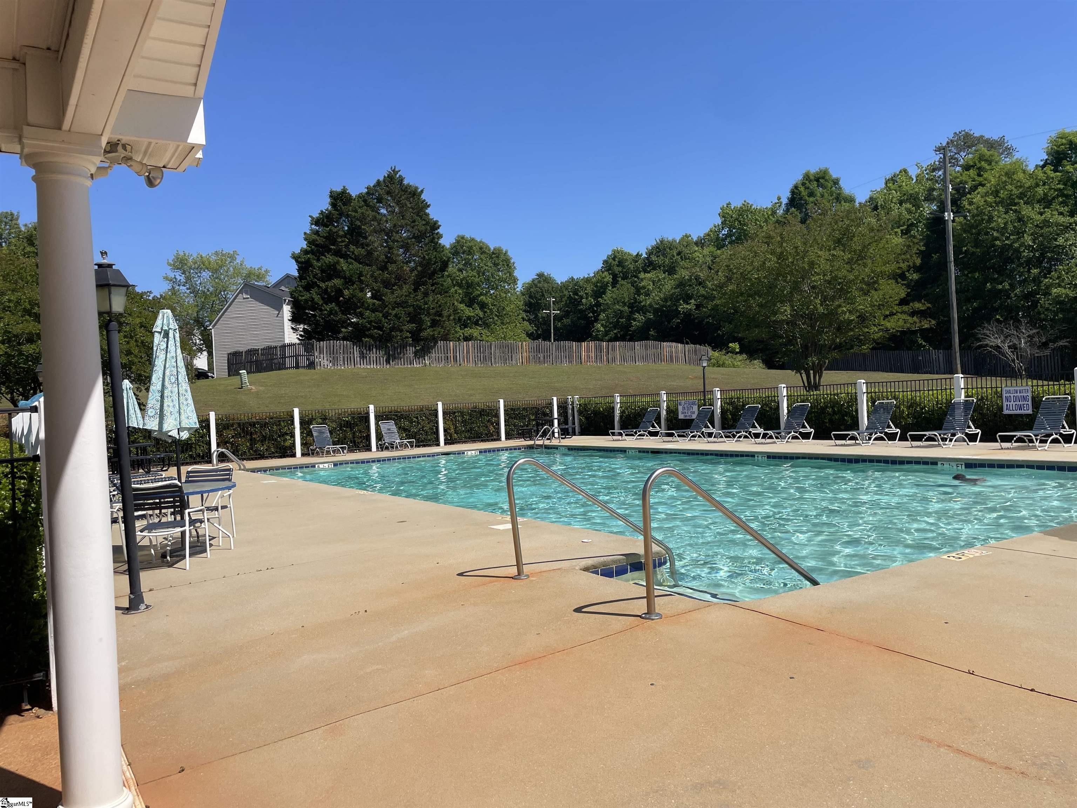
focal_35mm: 26
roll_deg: +2.8
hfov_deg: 67.3
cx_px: 538
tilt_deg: +1.3
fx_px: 809
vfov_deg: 53.1
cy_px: 404
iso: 32
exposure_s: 1/4292
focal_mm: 4.2
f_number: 1.6
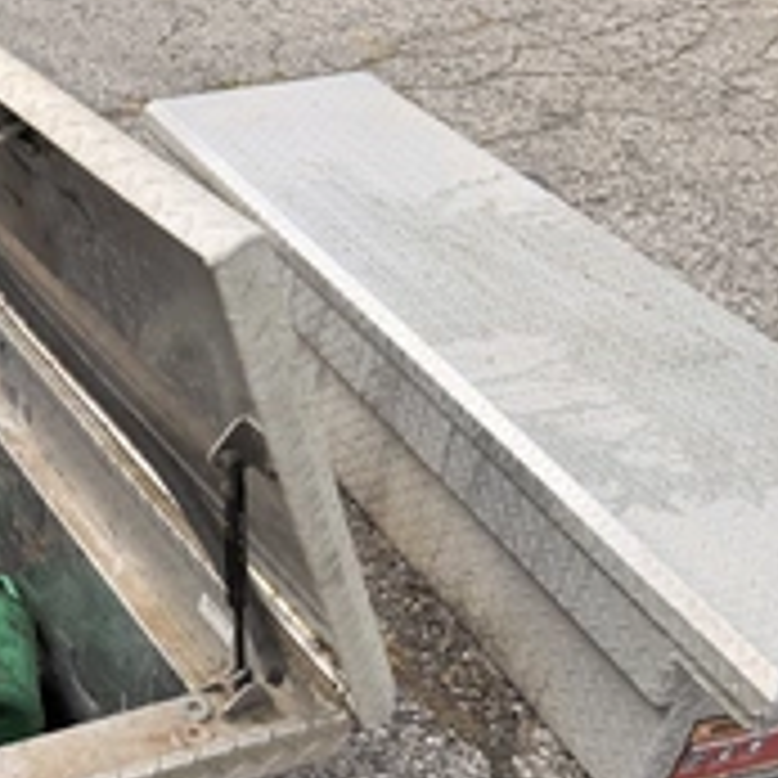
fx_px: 1246
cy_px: 567
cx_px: -27
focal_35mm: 49
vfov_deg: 34.1
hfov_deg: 31.6
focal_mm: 6.76
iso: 80
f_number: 1.78
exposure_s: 1/788
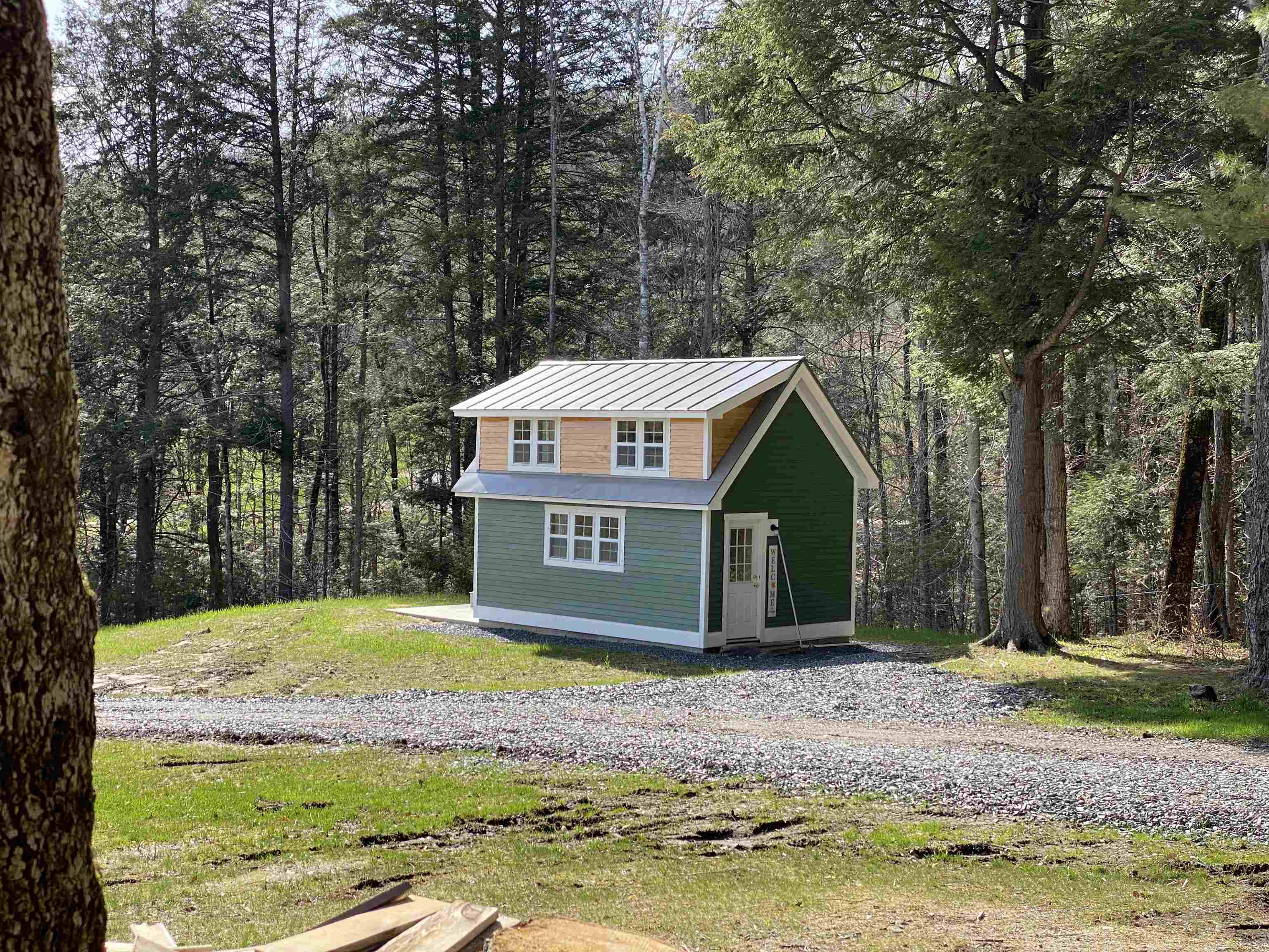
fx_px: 1906
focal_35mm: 52
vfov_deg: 28.0
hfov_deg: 36.8
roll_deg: -0.7
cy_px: 476
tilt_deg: -1.4
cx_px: 634
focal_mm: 6
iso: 20
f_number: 2
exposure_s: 1/578
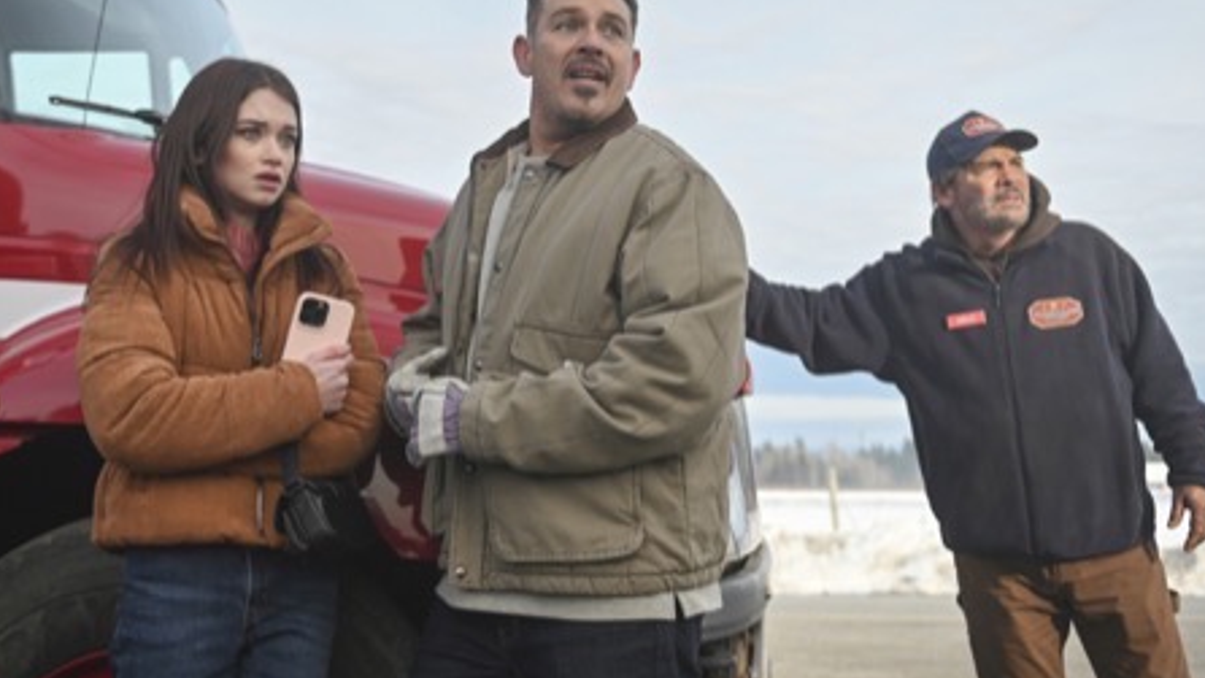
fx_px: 1086
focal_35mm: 34
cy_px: 330
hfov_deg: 58.0
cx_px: 619
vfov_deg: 34.7
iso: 100
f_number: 2.8
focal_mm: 29
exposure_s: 1/800
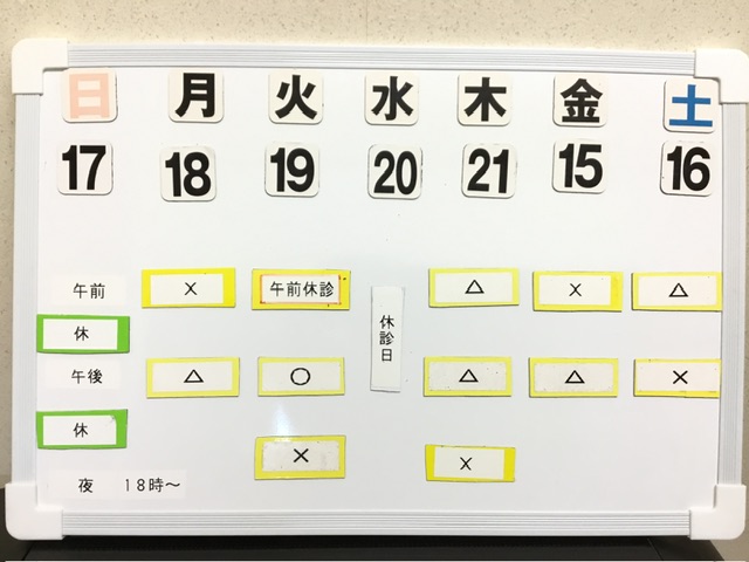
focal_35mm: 31
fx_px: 671
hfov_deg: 58.4
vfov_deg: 45.4
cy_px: 281
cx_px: 374
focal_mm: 3.3
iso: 32
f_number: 2.4
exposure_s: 1/30
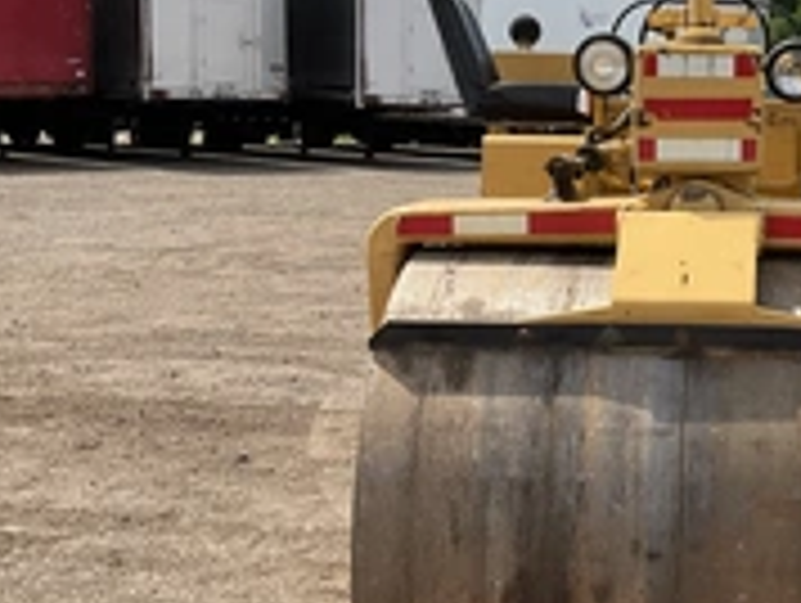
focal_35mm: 65
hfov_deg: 28.6
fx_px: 1506
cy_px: 225
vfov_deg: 22.6
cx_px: 720
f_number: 1.8
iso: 25
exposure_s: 1/2227
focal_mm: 3
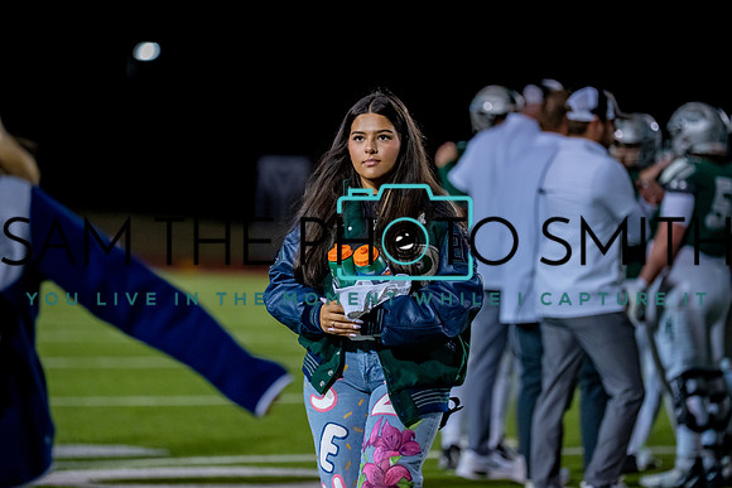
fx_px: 3741
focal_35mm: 184
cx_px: 375
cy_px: 236
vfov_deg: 7.5
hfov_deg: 11.2
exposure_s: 1/1000
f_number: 2.8
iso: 3200
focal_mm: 163
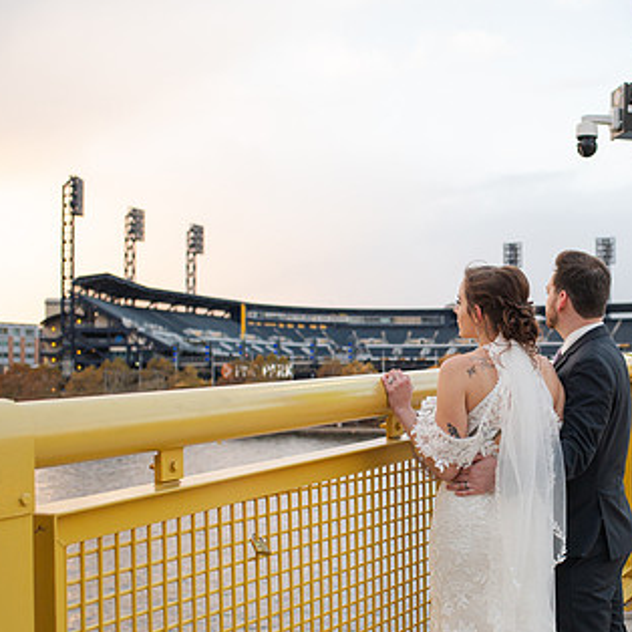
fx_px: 1136
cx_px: 521
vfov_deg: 31.0
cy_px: 376
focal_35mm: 55
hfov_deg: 30.2
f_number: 3.5
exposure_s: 1/400
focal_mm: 35
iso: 450
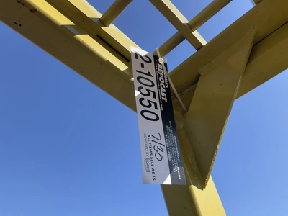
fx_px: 241
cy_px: 108
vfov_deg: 48.2
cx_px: 144
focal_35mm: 29
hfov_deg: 61.7
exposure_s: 1/944
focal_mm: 3
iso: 25
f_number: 1.8
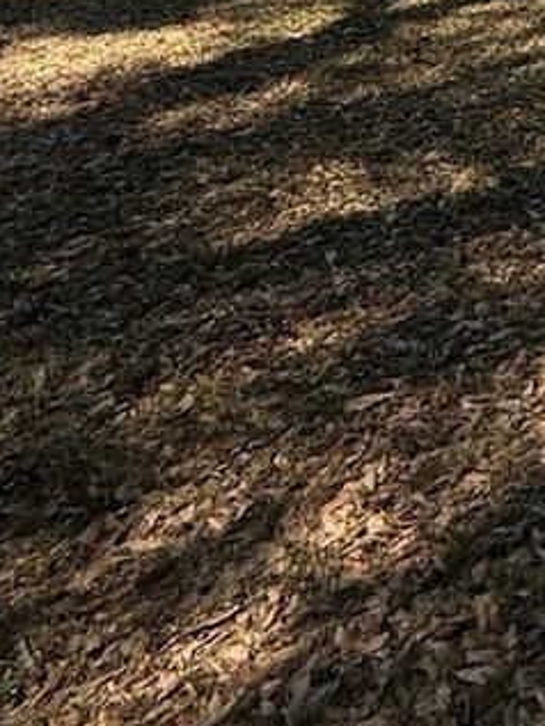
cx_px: 971
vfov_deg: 28.3
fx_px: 1112
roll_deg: +0.8
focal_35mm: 53
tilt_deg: -0.2
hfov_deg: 20.2
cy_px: -266
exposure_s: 1/1399
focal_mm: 2.22
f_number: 2.2
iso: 50
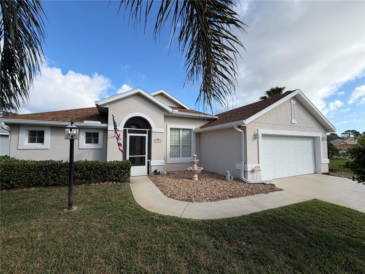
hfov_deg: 102.1
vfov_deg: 85.7
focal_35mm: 14
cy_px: 137
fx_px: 148
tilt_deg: +3.0
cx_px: 182
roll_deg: +0.8
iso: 25
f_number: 2.2
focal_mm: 2.22
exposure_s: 1/770
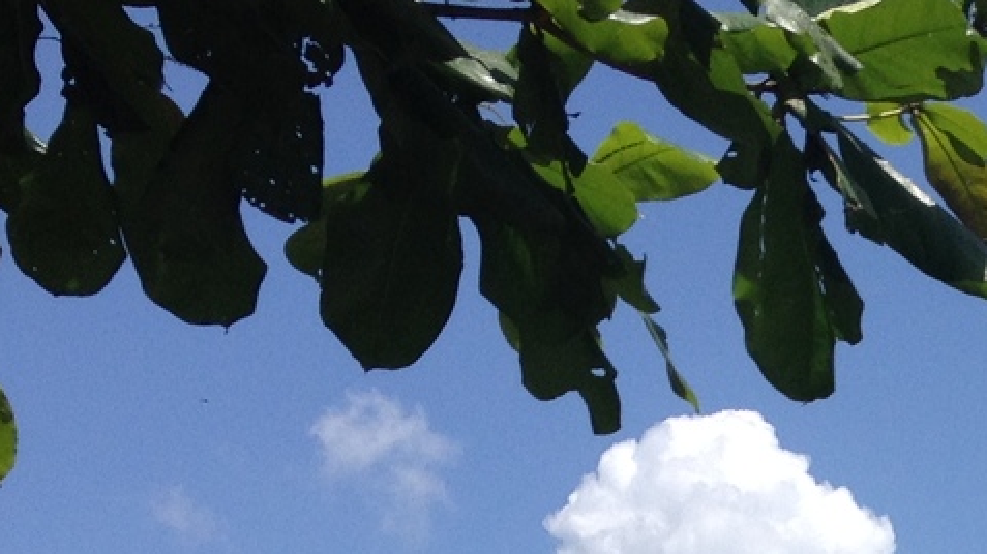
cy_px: 1075
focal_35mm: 128
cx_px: 1190
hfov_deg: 16.1
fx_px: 3349
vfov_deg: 9.0
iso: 50
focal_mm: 4.28
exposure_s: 1/2045
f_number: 2.4
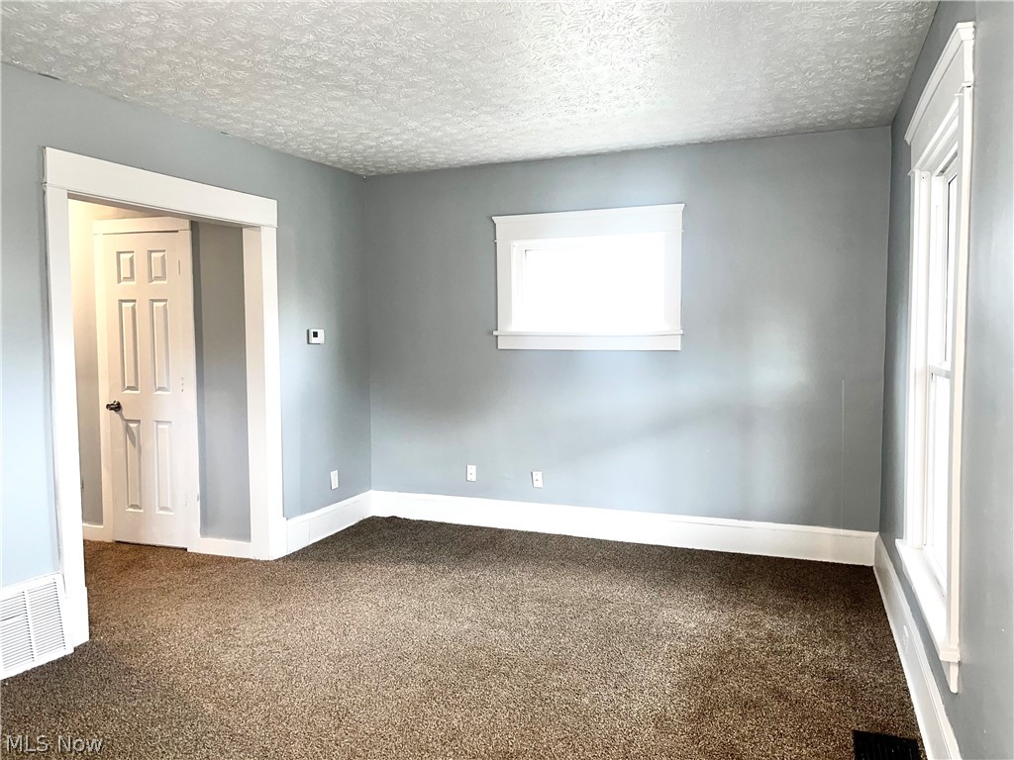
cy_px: 380
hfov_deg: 67.3
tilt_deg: -3.8
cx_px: 507
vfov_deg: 53.1
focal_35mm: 26
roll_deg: +0.1
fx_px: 762
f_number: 1.6
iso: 64
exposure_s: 1/15
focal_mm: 5.1
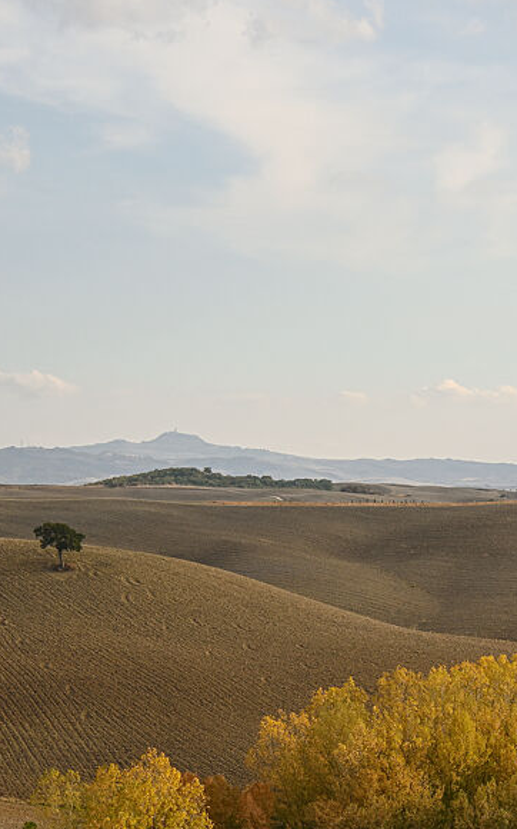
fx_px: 2641
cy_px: 569
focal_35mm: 117
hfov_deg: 10.8
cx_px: 761
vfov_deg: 17.8
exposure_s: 1/250
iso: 100
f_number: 8
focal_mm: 37
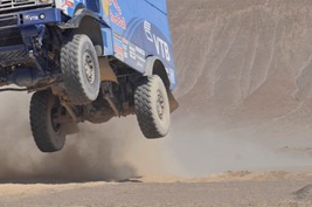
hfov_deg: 6.0
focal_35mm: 343
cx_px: 111
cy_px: 46
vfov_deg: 4.0
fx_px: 2966
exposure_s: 1/250
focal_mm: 135
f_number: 9
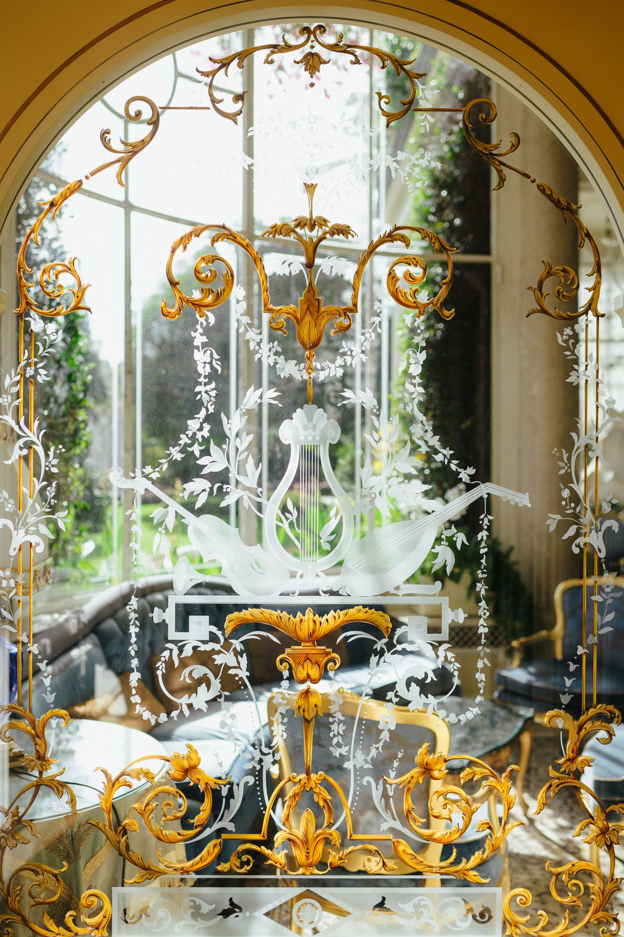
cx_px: 312
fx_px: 911
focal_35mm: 35
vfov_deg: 54.5
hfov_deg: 37.8
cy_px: 468
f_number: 2.8
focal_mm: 35
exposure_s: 1/500
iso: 50
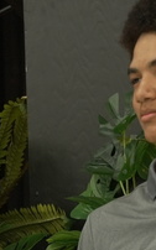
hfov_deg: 7.1
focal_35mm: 181
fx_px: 1233
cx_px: -61
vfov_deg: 11.2
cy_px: 354
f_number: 2.8
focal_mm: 35
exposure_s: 1/125
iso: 1000
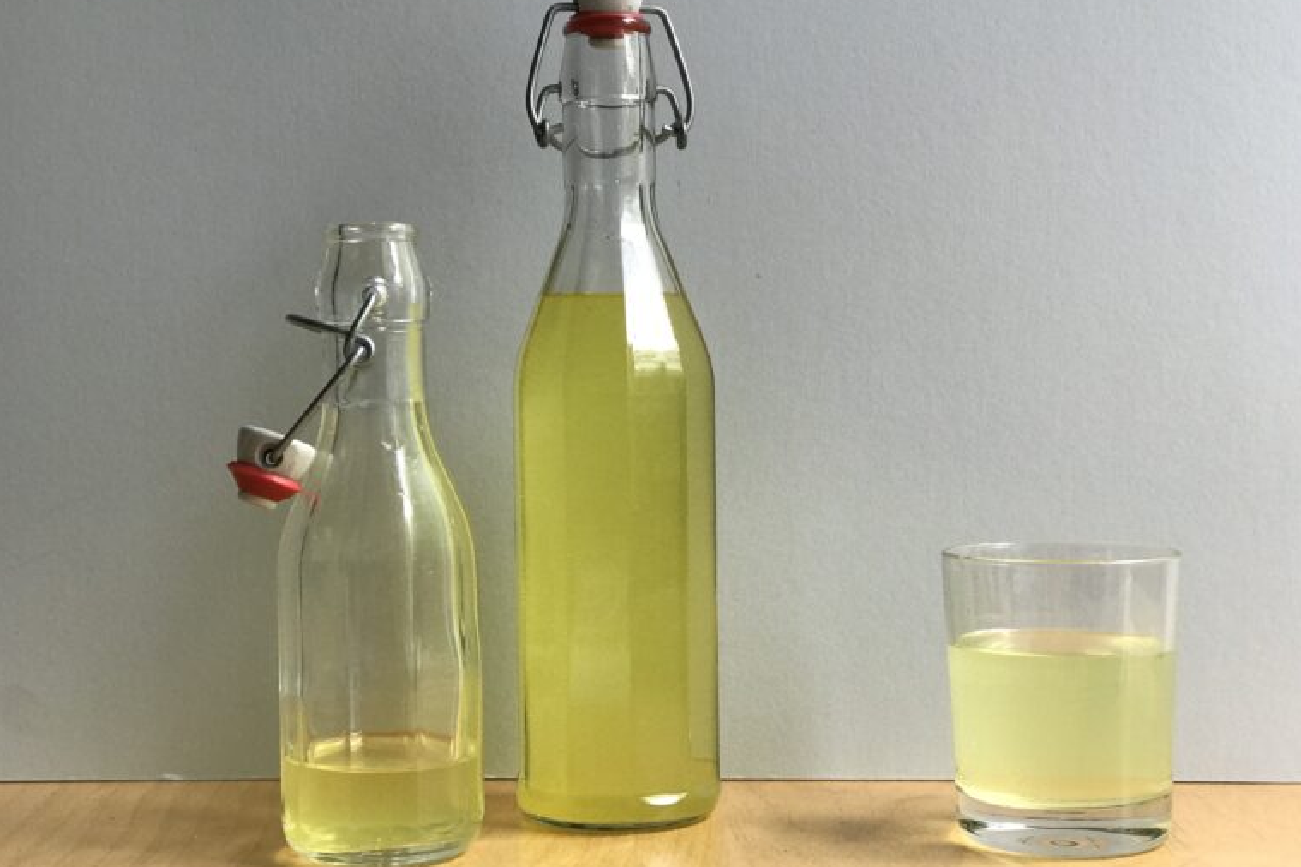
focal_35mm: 60
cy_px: 413
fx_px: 2168
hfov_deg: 33.4
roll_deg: -0.5
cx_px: 650
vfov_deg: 22.6
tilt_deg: -1.9
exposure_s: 1/50
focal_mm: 6.6
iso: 32
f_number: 2.8
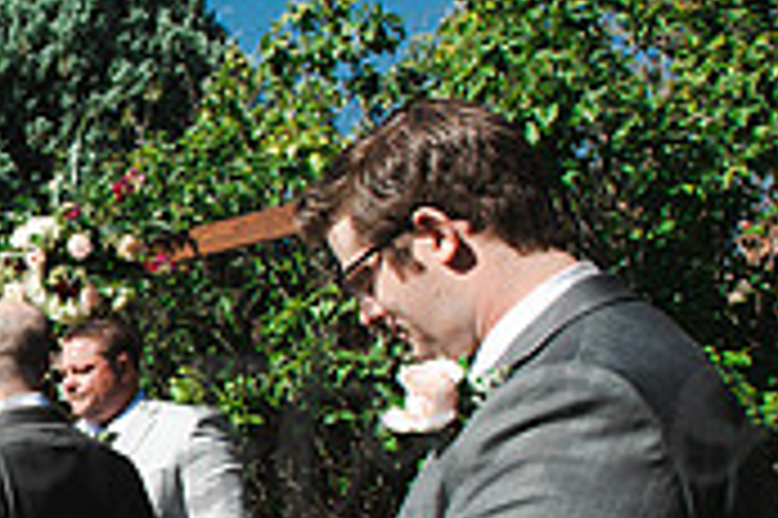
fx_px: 1231
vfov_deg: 23.5
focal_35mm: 57
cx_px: -351
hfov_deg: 26.6
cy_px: 387
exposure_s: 1/1600
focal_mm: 17
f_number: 4.5
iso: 250
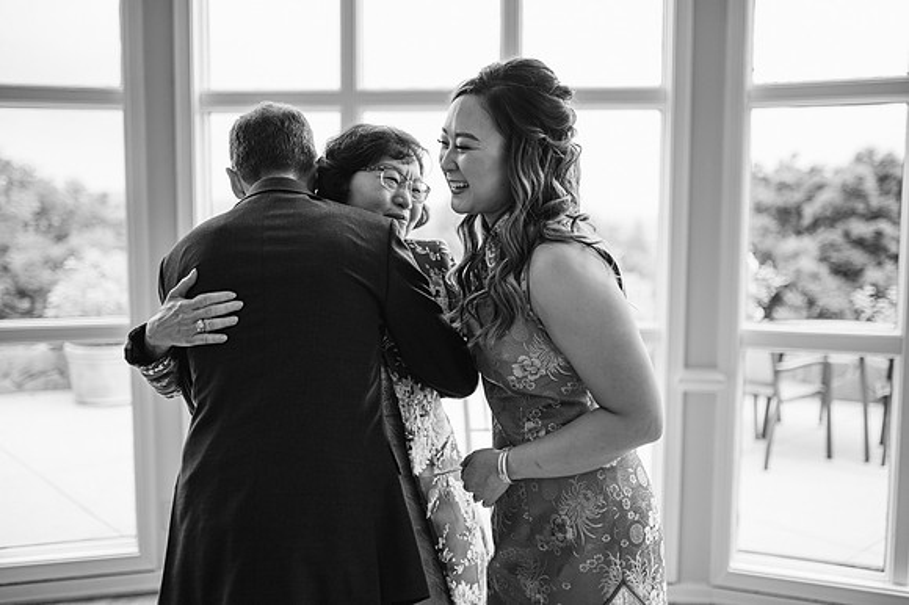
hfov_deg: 54.2
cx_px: 454
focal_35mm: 35
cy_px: 302
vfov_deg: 37.6
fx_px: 888
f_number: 1.4
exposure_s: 1/1000
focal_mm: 35
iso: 100
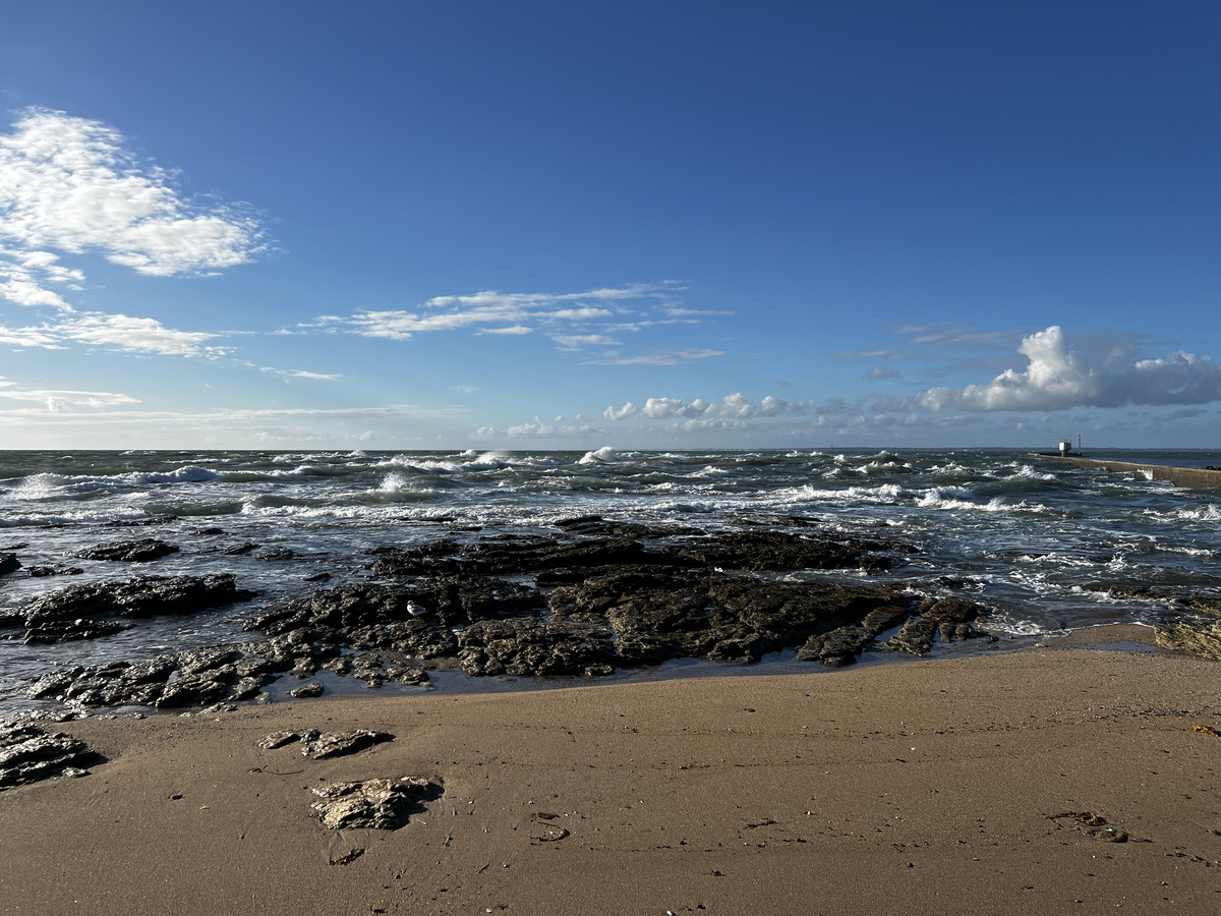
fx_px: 917
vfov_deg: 53.1
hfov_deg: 67.3
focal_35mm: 26
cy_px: 458
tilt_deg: -0.1
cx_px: 610
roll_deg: +0.6
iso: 50
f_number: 1.5
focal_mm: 5.7
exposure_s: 1/5882
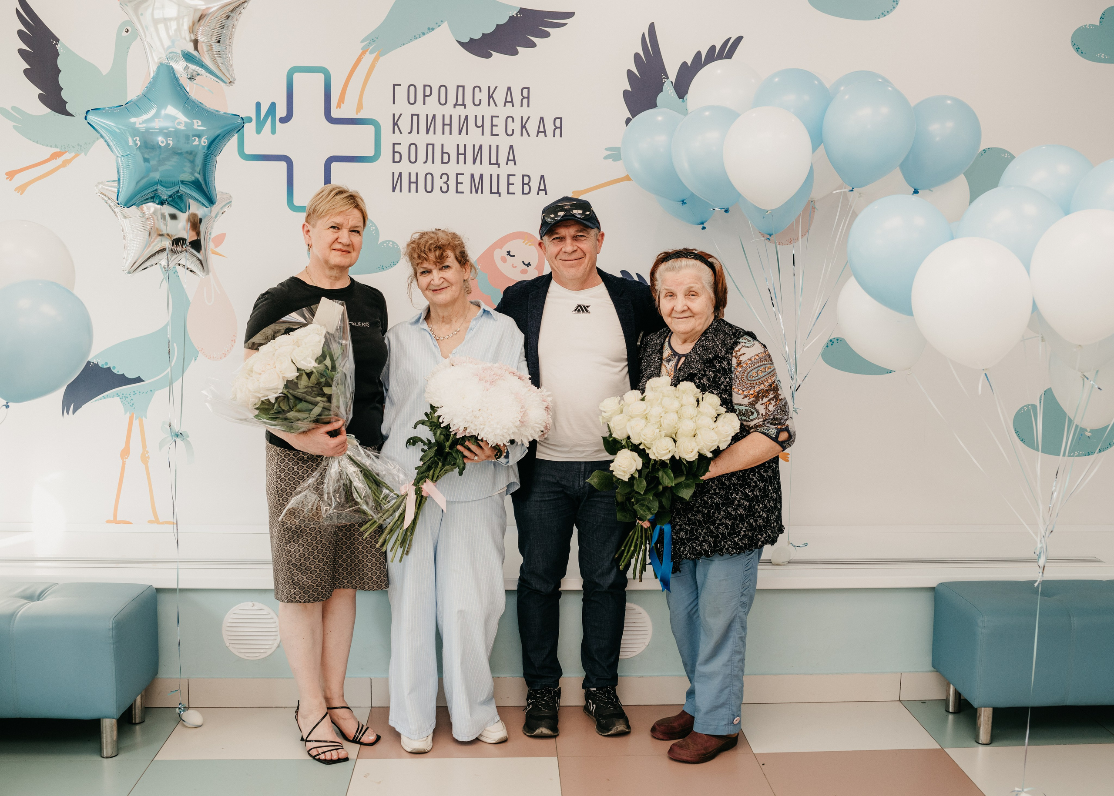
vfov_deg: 36.9
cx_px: 597
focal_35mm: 38
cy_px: 397
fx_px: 1195
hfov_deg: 49.9
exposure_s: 1/160
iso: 320
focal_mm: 35
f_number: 4
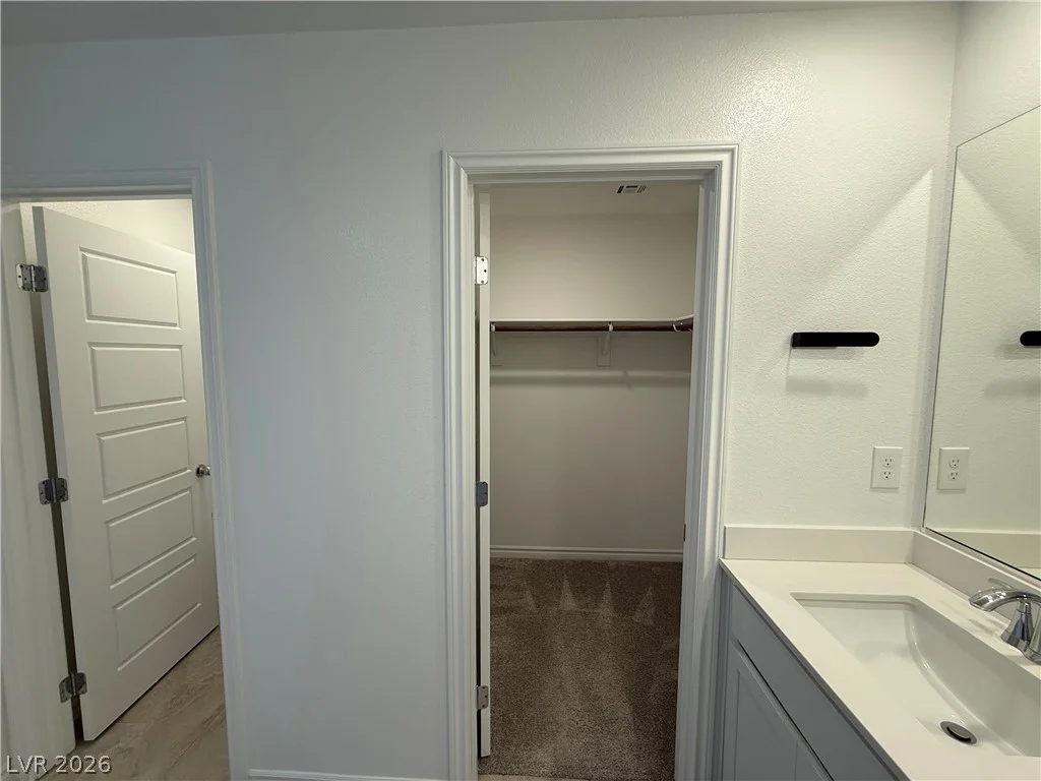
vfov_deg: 85.7
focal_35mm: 14
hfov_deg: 102.1
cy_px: 390
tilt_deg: -4.8
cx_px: 520
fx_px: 421
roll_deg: -0.4
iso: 125
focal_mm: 2.22
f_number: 2.2
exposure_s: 1/120
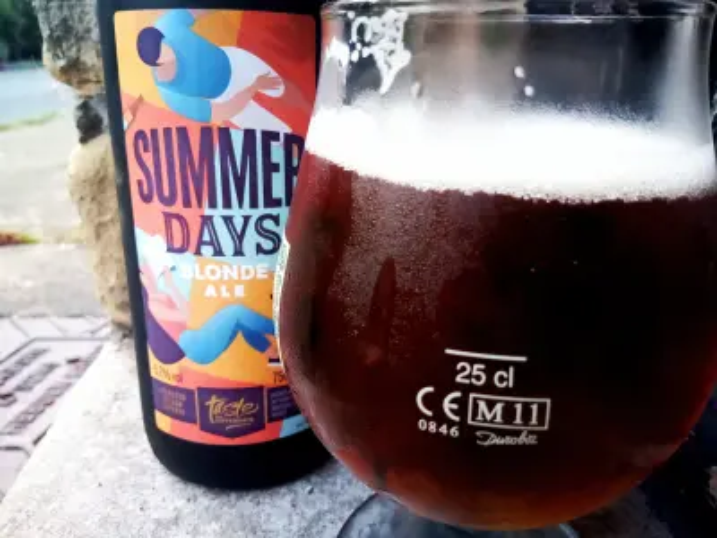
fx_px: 580
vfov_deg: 49.7
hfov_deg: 63.4
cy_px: 269
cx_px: 358
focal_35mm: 28
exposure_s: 1/101
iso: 159
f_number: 2
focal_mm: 3.54
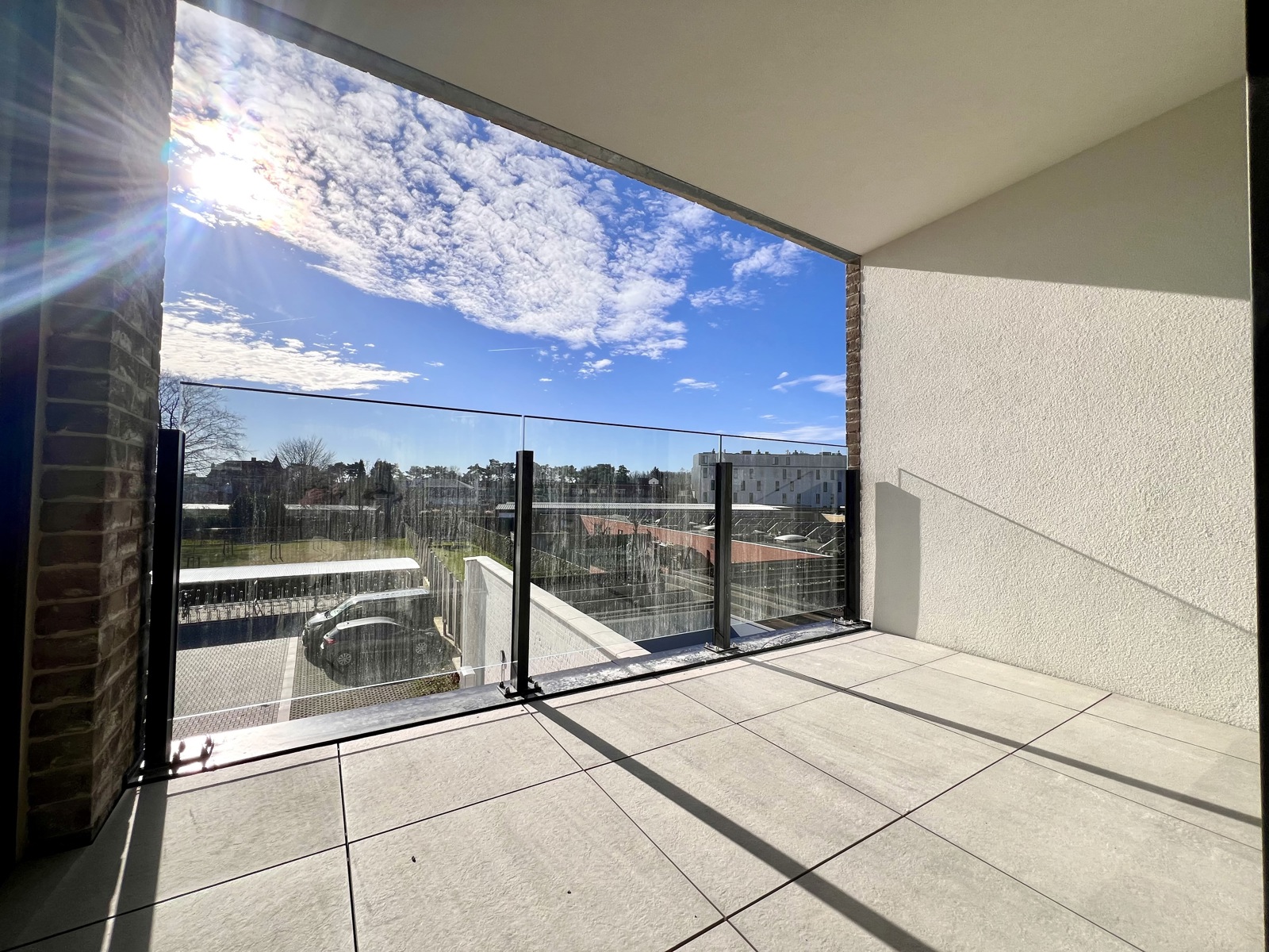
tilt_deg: +2.4
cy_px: 476
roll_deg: -0.4
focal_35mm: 13
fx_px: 477
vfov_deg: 89.9
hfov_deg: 106.2
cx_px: 634
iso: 32
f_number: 1.8
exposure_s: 1/3650
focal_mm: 1.57
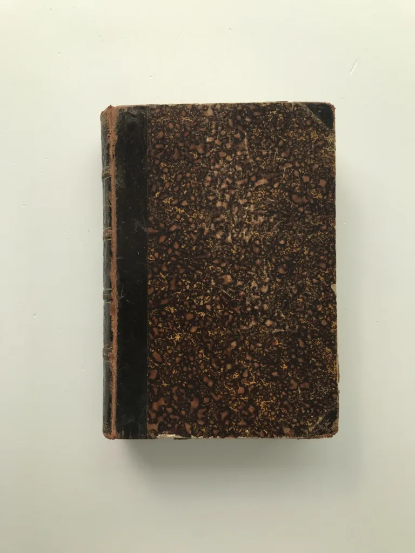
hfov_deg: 49.7
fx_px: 448
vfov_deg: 63.4
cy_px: 276
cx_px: 208
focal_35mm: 28
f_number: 1.8
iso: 20
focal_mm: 3.99
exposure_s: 1/386
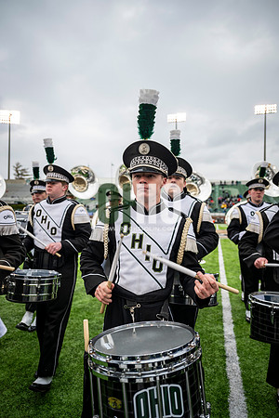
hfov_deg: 53.1
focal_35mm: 24
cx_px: 140
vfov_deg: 73.7
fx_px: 279
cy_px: 209
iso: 100
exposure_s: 1/500
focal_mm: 24
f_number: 2.8
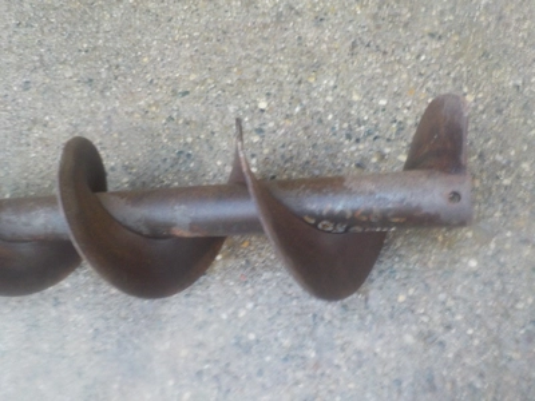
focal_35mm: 30
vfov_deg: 46.8
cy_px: 200
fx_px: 464
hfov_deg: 60.0
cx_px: 268
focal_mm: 4.1
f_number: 3.3
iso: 400
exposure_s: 1/15
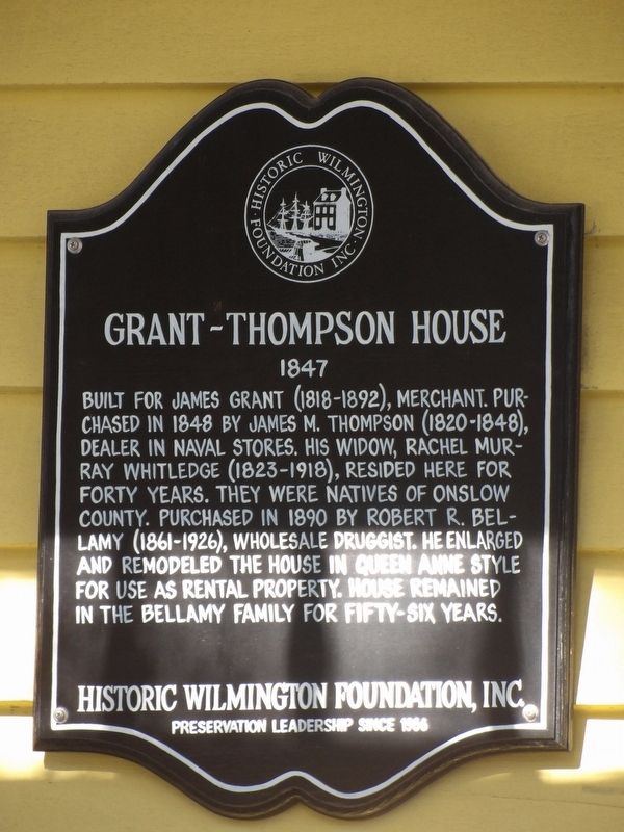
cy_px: 416
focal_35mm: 604
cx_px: 312
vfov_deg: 3.3
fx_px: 14517
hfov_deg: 2.5
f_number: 4.2
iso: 200
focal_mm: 108.3
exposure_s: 1/81
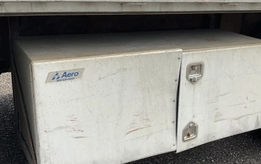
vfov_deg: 27.4
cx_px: 161
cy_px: 88
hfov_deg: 42.3
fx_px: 334
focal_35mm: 47
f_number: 1.8
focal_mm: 3
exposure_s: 1/842
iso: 25
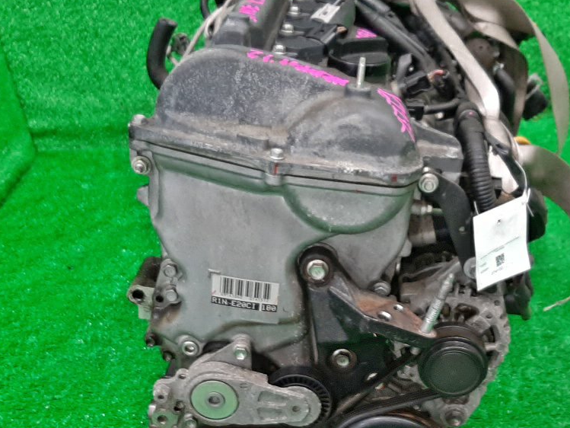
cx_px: 312
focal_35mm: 50
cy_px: 279
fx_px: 823
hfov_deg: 38.1
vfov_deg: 29.0
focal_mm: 3.93
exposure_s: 1/50
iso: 174
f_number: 1.7
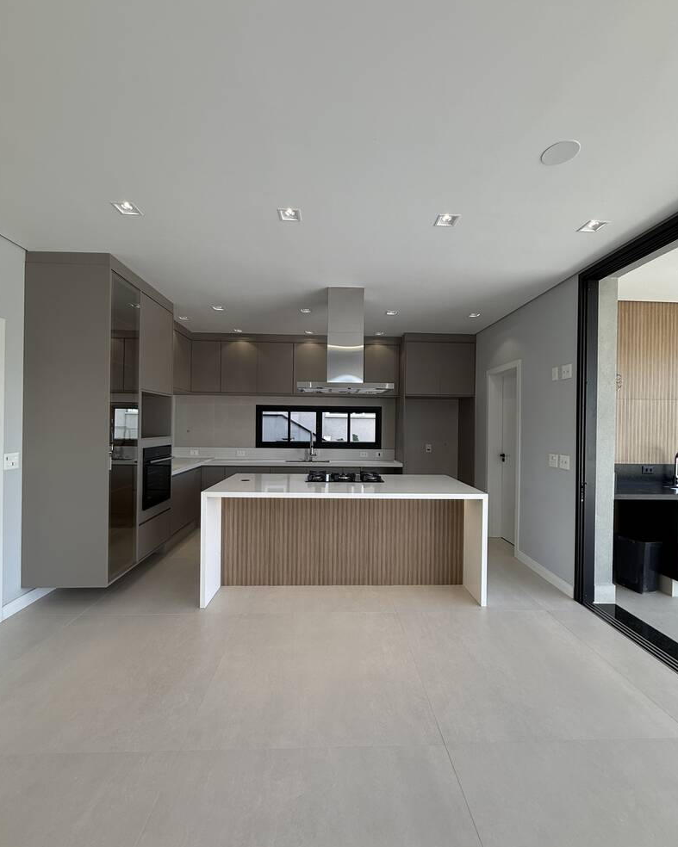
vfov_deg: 96.8
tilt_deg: +0.0
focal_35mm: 15
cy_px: 430
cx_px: 343
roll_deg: -1.5
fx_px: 376
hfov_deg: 84.0
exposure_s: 1/123
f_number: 2.2
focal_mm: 2.22
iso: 50
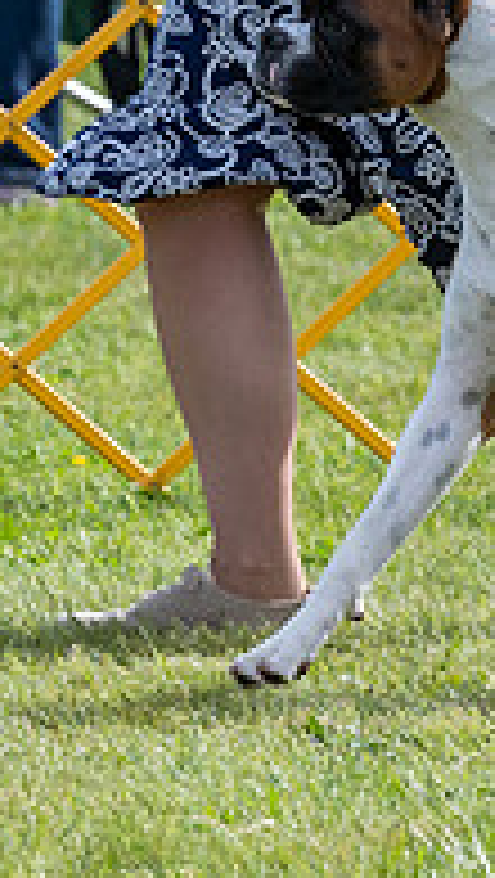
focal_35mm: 676
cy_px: -69
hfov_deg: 1.8
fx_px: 15740
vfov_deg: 3.2
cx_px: 361
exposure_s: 1/1250
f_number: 5.6
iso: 320
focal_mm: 165
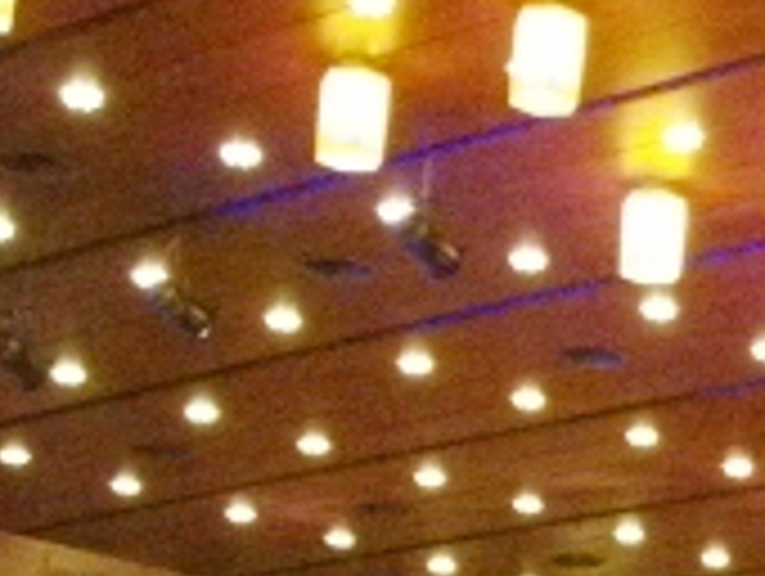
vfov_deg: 10.4
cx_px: 1418
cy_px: 837
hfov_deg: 12.8
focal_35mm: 139
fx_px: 3076
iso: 695
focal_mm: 6.2
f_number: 2.8
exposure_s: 1/50
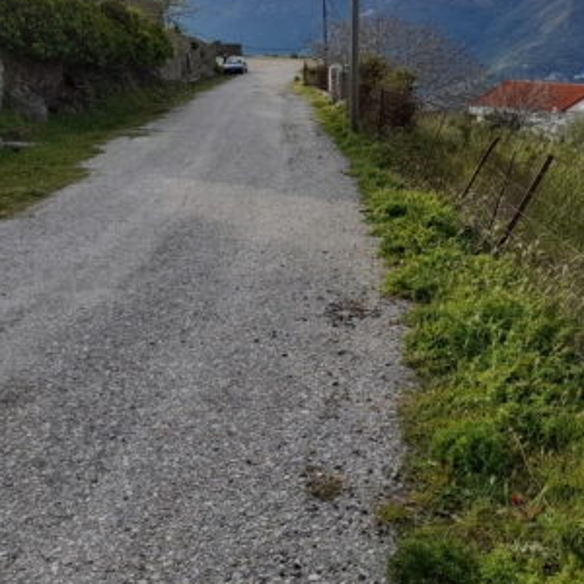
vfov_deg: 39.0
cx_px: 364
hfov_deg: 38.9
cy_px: 226
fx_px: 821
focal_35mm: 43
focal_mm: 4.6
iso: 20
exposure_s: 1/389
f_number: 2
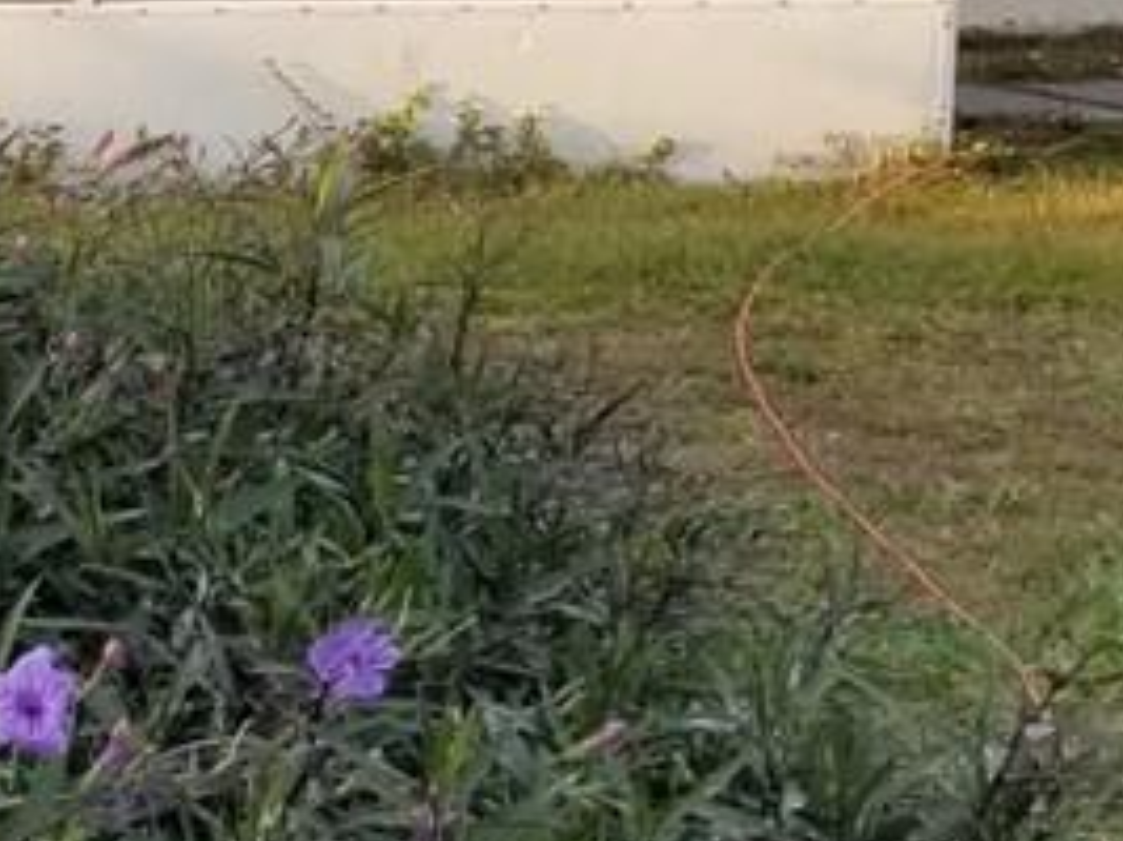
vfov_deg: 9.5
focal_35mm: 156
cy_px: 164
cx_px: -1737
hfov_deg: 10.5
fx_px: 5059
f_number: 1.7
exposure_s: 1/337
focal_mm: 4.25
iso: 50
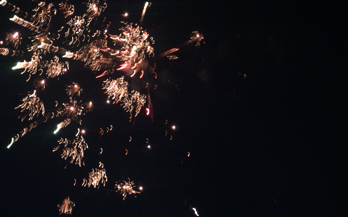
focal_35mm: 45
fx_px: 427
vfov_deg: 28.4
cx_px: 170
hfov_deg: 44.4
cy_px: 76
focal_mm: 4.15
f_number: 2.2
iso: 100
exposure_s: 1/17
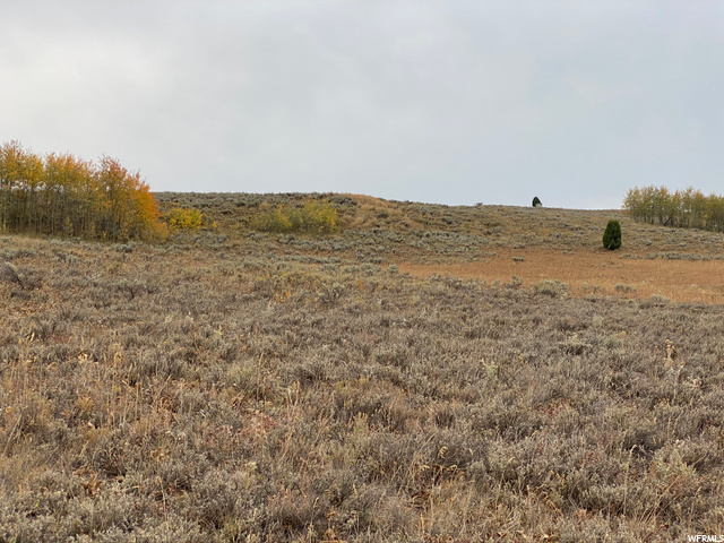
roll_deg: +0.4
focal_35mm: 52
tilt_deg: +4.4
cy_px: 272
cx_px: 362
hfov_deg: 36.8
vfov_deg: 28.0
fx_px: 1088
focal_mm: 6
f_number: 2
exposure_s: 1/1065
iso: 20
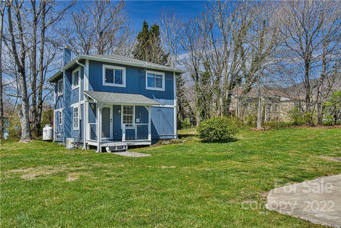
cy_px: 114
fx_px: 284
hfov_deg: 61.9
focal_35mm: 30
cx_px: 170
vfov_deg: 43.6
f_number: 13
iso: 1600
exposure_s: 1/640
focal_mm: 30
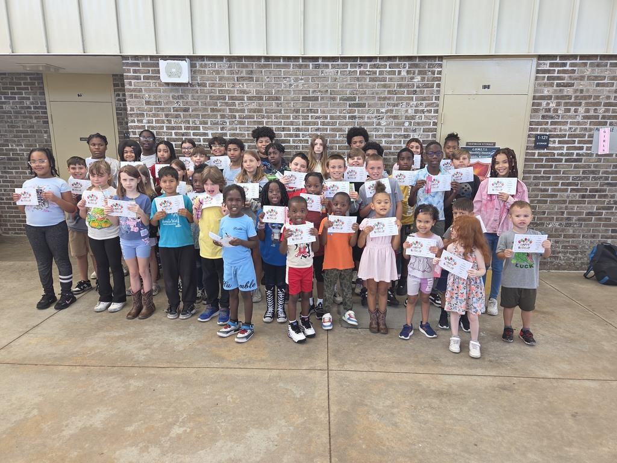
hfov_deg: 73.9
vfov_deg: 58.9
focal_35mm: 23
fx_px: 410
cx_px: 308
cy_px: 232
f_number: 1.8
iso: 80
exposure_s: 1/60
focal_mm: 5.4
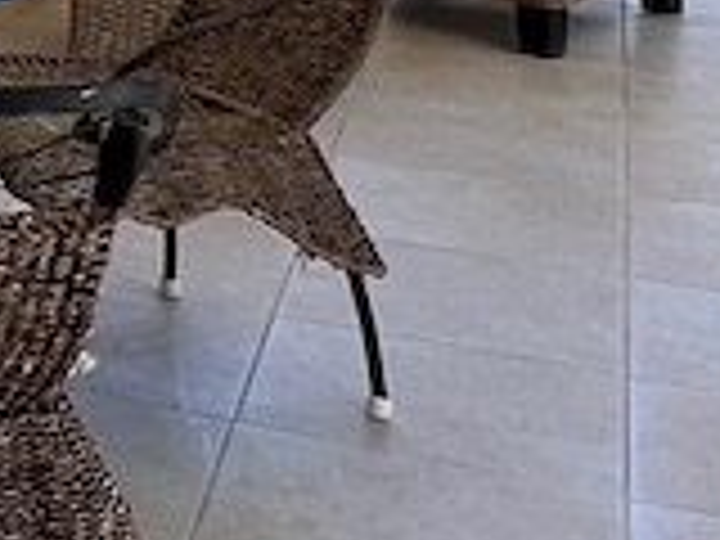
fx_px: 2163
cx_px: -1022
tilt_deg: -7.5
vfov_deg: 13.5
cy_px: -252
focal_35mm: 104
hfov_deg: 13.6
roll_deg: +1.9
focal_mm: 1.57
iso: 32
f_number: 1.8
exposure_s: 1/317
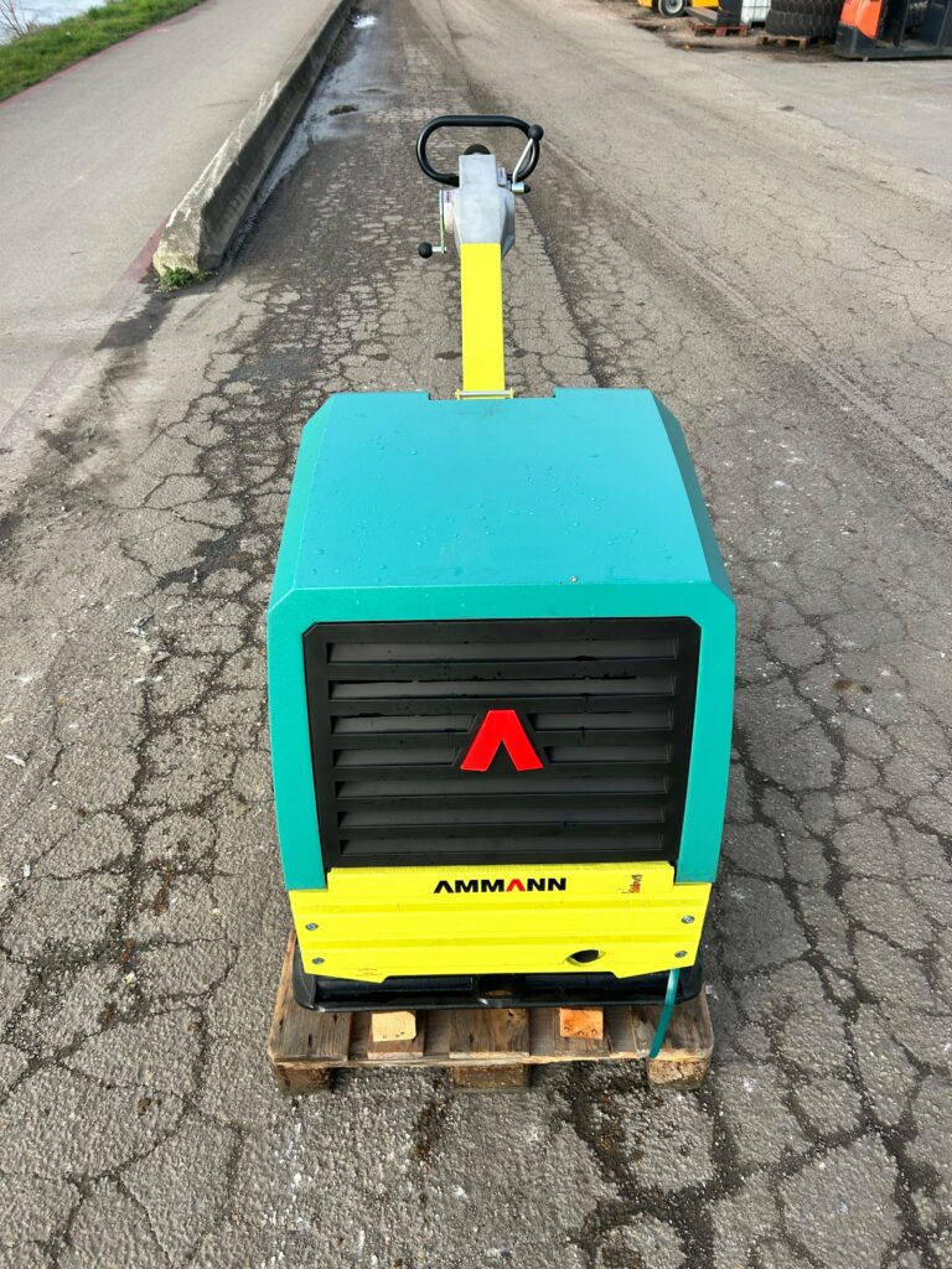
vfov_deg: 67.3
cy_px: 634
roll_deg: -0.9
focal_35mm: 26
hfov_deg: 53.1
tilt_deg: -37.4
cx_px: 476
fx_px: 953
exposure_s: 1/1511
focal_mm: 5.7
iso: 50
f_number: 1.5
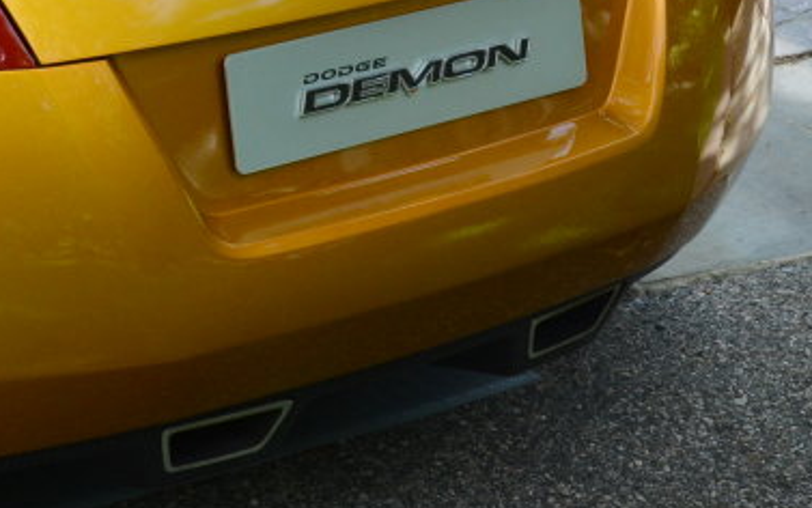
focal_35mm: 97
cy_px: -79
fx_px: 2148
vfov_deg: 13.2
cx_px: -174
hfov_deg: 20.0
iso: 800
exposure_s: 1/250
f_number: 8
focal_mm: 24
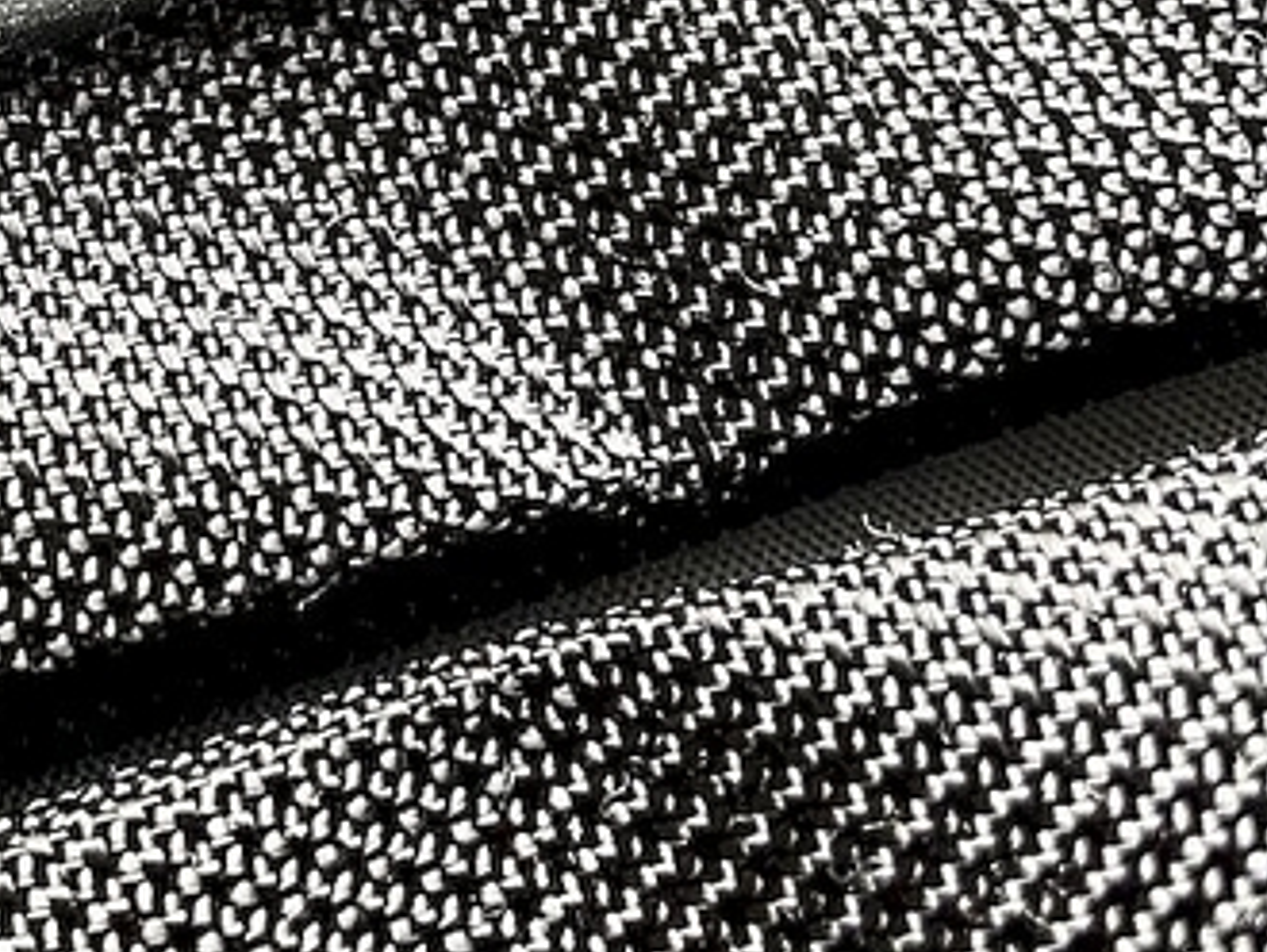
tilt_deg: -80.7
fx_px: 2308
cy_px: -42
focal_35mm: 63
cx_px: -81
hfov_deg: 28.3
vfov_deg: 22.3
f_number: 1.6
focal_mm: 4.2
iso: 200
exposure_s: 1/50
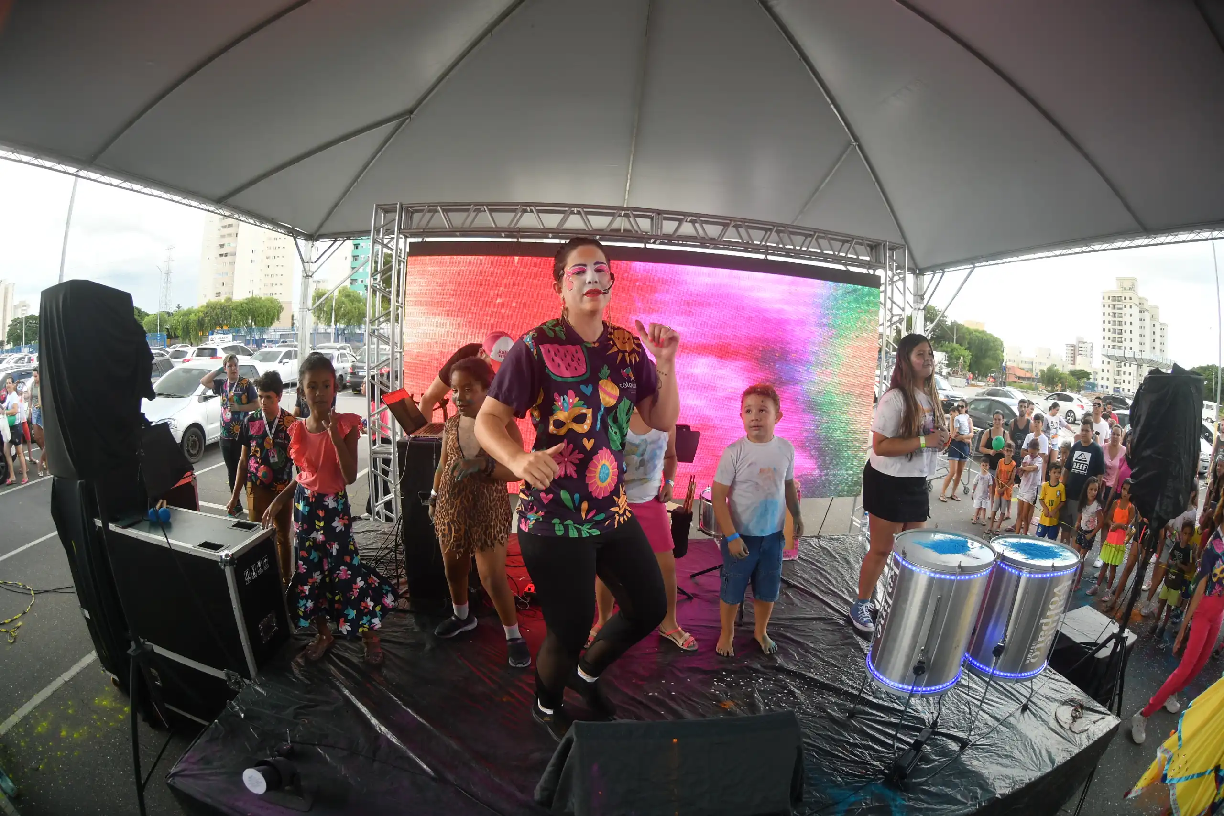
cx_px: 612
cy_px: 408
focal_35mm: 15
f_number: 5
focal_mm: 10.5
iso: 250
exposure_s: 1/400
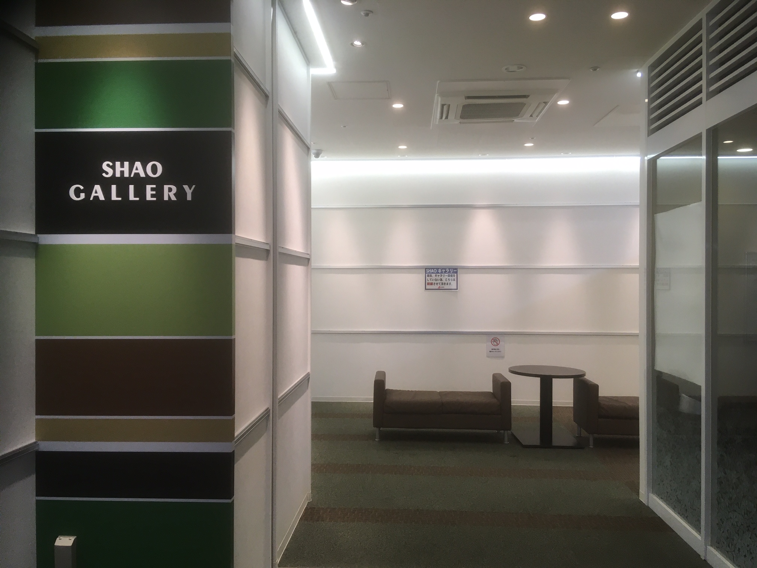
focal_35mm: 29
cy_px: 284
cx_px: 378
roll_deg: +0.9
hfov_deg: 61.7
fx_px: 634
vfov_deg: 48.2
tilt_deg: -1.8
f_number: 2.2
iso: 25
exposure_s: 1/30
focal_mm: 4.15
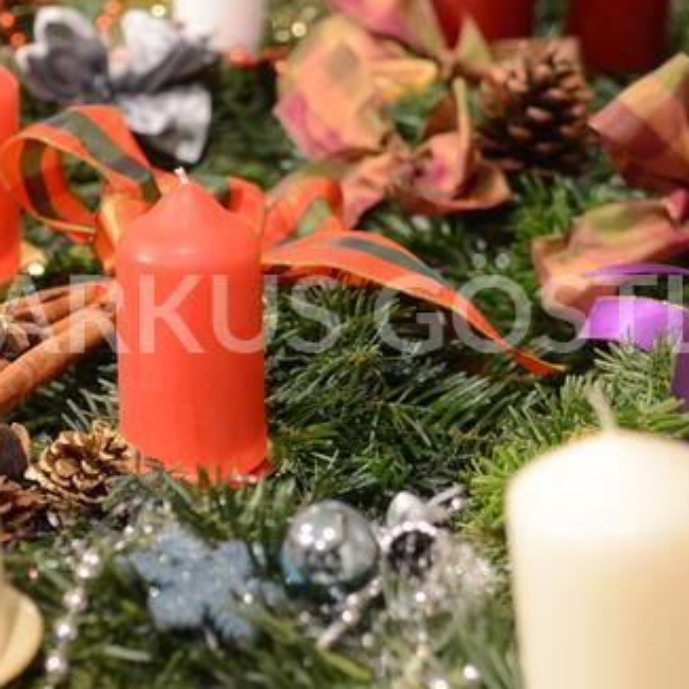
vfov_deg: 14.0
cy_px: 306
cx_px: 247
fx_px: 2815
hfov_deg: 13.9
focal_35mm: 125
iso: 2500
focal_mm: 40
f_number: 4
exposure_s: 1/80
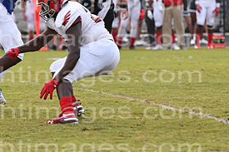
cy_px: 22
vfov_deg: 3.3
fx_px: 2619
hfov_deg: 5.0
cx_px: 13
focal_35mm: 412
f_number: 3.2
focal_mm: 130
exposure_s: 1/1250
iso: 1600
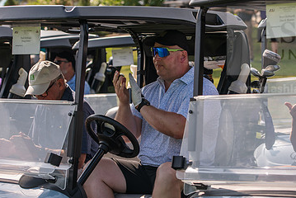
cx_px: 202
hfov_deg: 16.2
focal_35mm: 126
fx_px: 1037
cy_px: 106
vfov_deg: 10.9
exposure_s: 1/500
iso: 80
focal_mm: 78
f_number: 4
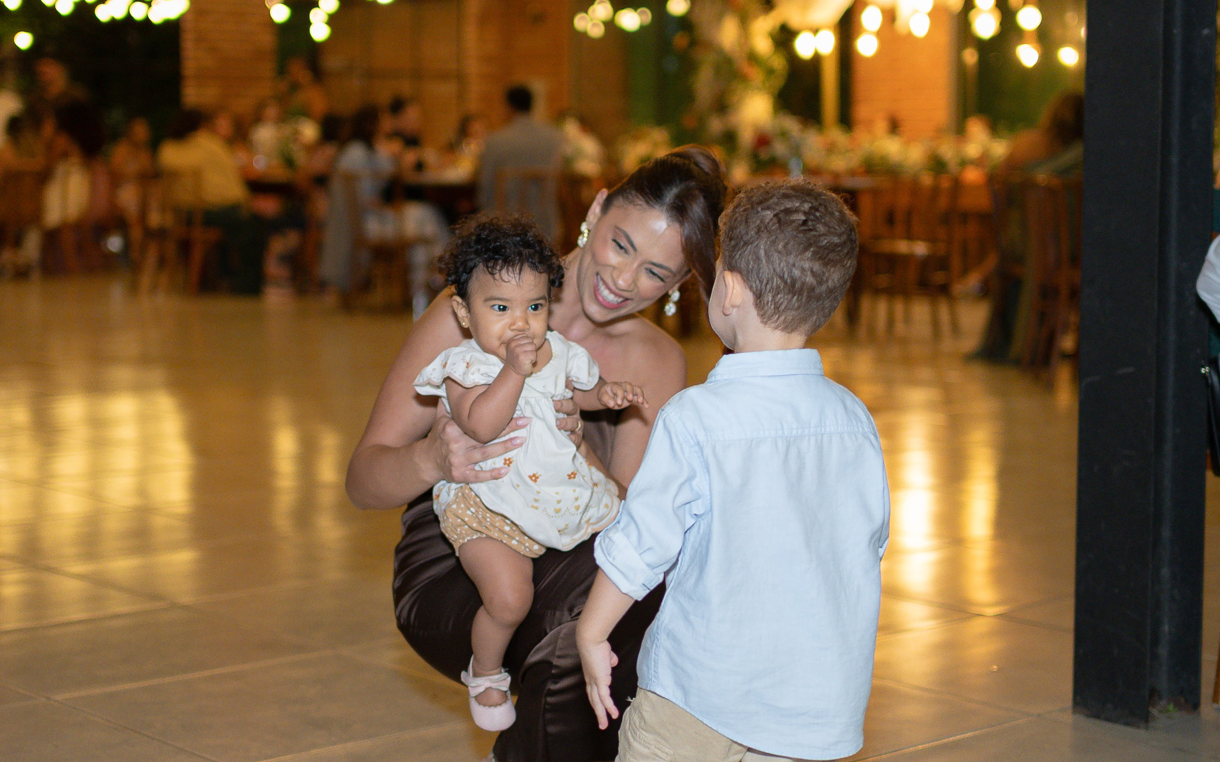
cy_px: 306
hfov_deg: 30.6
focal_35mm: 67
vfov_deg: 19.4
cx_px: 593
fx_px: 2228
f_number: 1.6
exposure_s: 1/400
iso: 1000
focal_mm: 35
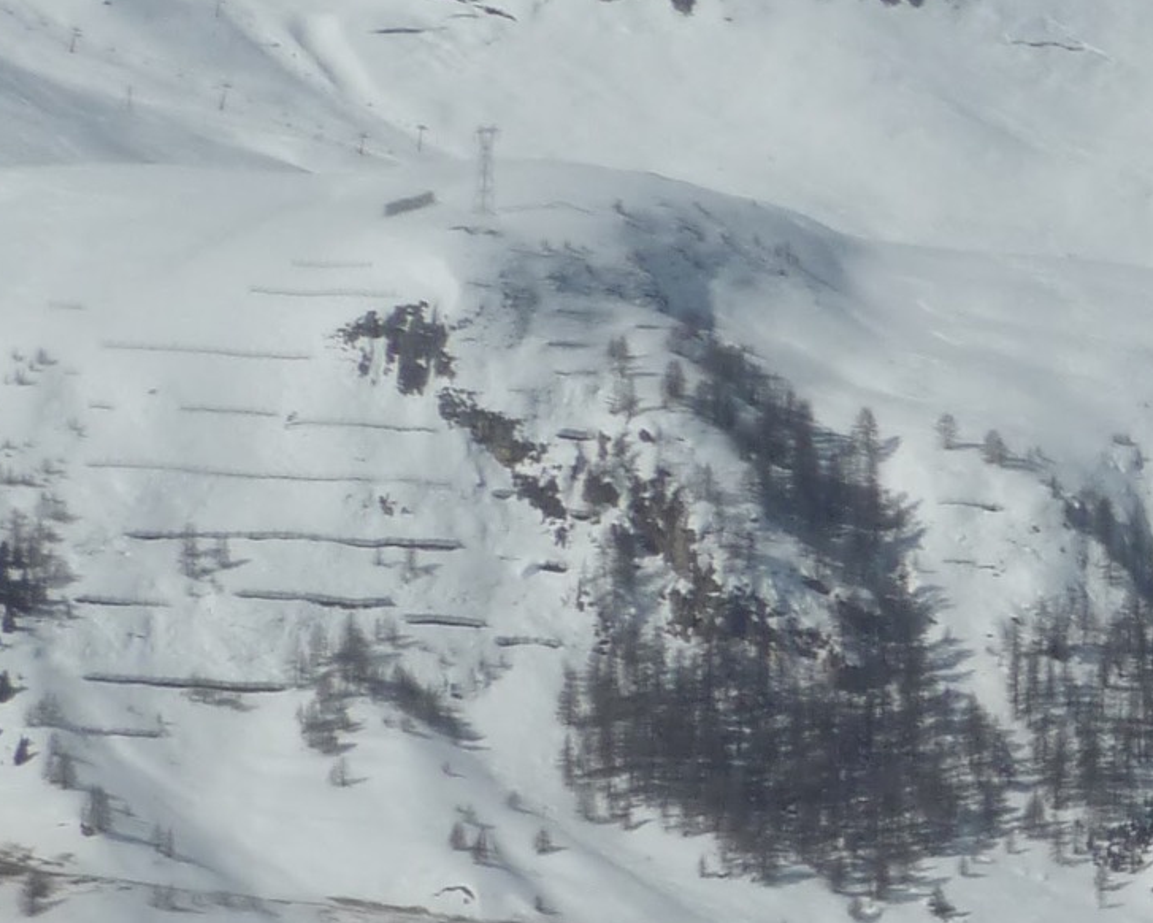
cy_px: 474
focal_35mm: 244
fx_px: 8329
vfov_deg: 6.3
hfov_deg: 7.7
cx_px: 1932
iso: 100
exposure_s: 1/400
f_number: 11
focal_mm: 11.7
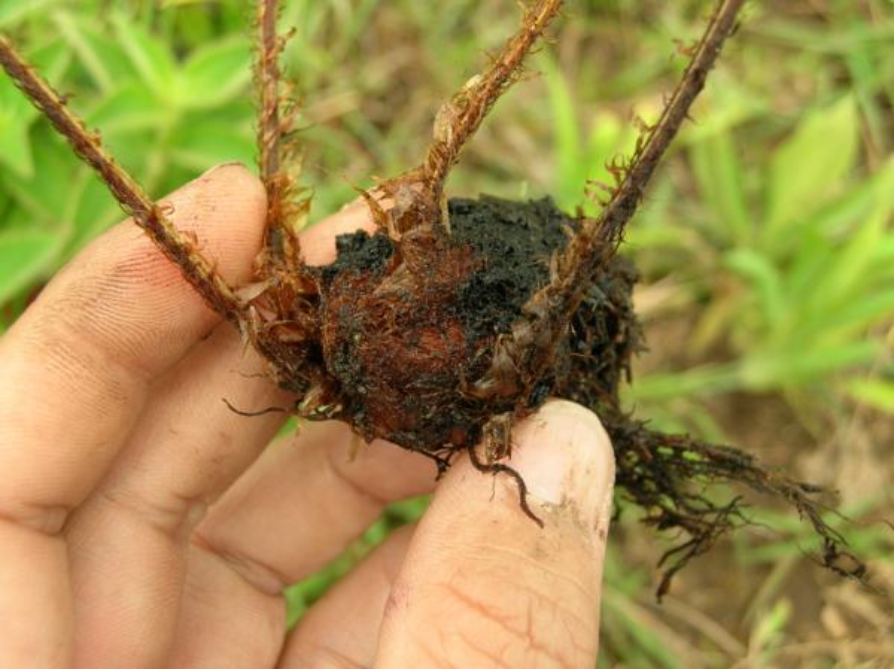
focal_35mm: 58
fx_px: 1497
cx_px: 447
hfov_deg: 33.3
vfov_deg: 25.2
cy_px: 334
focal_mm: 9.6
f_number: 3.1
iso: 50
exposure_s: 1/196
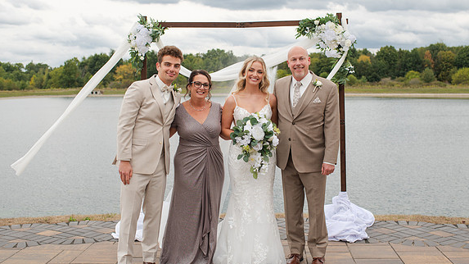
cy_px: 138
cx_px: 245
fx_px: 559
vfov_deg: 26.5
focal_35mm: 45
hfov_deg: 45.5
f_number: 3.5
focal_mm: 35
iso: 100
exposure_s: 1/800
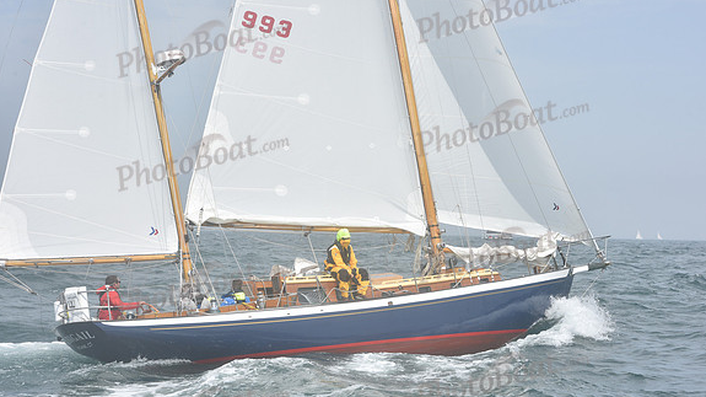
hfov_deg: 28.6
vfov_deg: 16.3
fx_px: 1385
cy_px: 206
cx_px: 354
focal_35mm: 74
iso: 320
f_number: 11
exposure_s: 1/800
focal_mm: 70
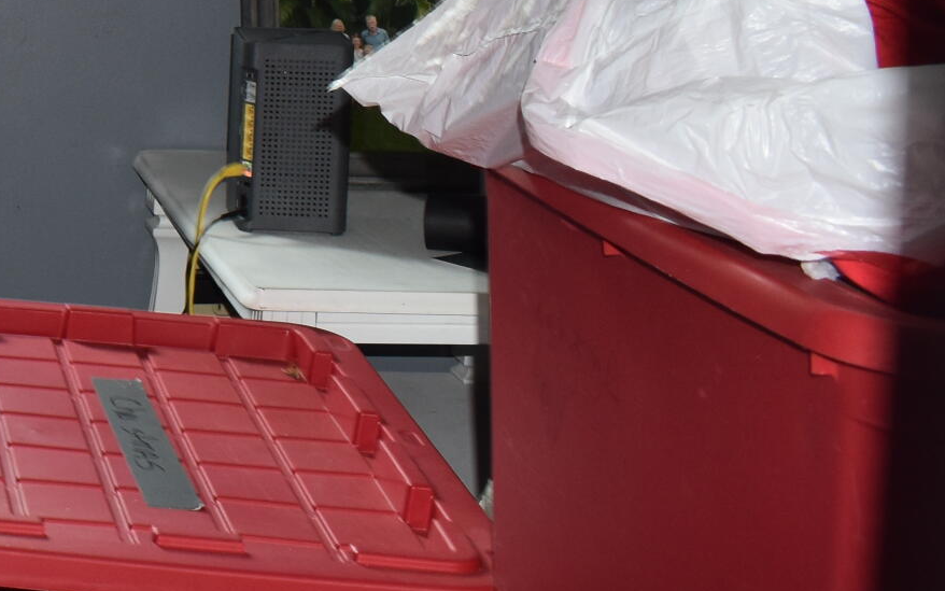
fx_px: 2421
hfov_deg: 18.4
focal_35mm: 94
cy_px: -154
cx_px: -636
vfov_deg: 13.5
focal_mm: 18
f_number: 5.6
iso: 320
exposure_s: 1/30
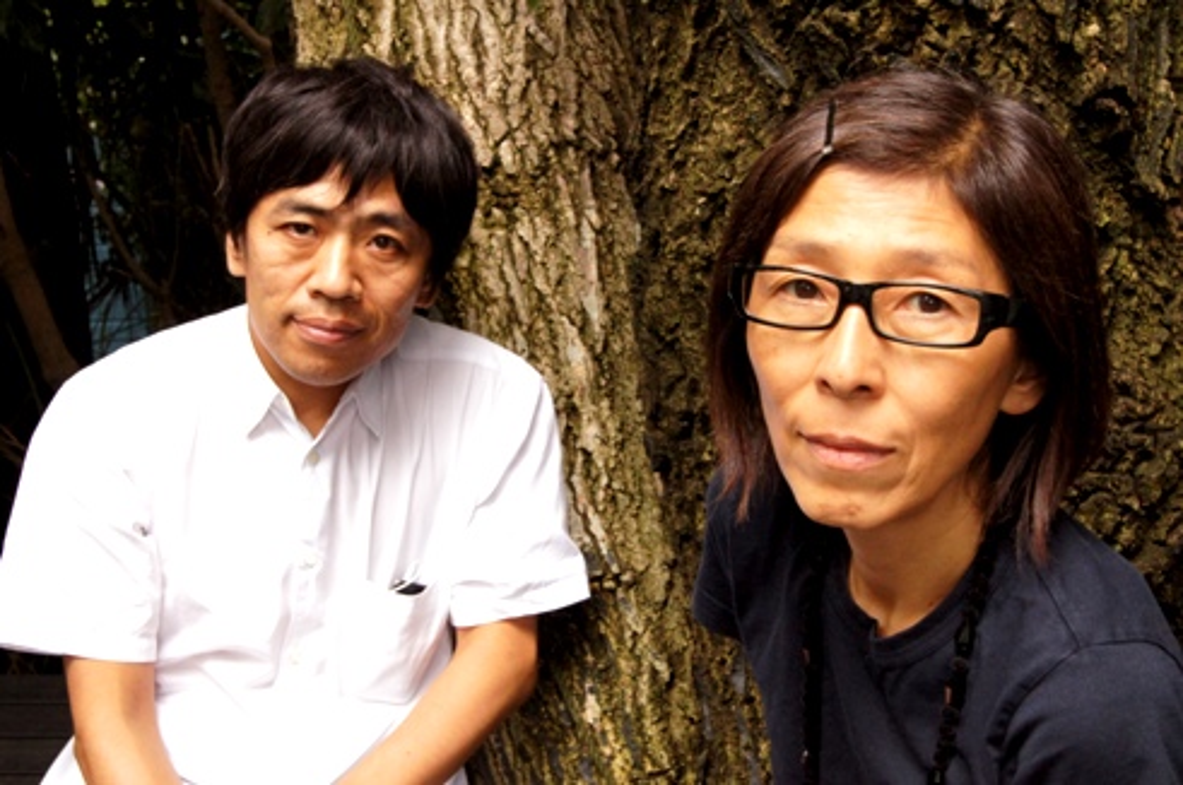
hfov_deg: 37.9
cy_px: 392
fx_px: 1723
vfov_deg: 25.7
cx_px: 592
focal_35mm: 52
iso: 1600
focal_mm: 35
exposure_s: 1/6
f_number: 14
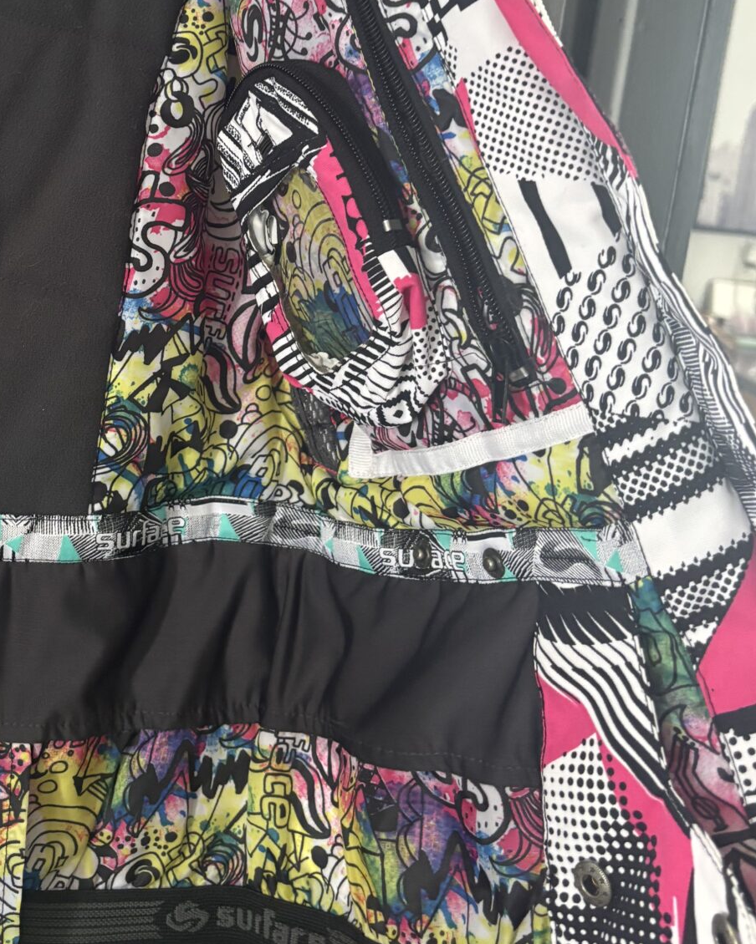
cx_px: 168
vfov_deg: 39.5
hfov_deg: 32.0
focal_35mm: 46
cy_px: 264
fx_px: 1287
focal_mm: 5.96
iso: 400
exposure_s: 1/40
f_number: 1.6
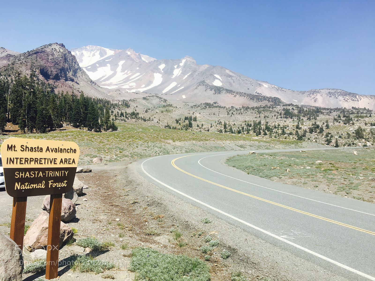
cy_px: 140
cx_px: 188
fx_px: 314
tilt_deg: +3.5
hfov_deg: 61.7
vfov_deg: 48.2
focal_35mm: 29
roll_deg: -1.2
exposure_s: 1/1637
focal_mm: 4.15
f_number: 2.2
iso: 25
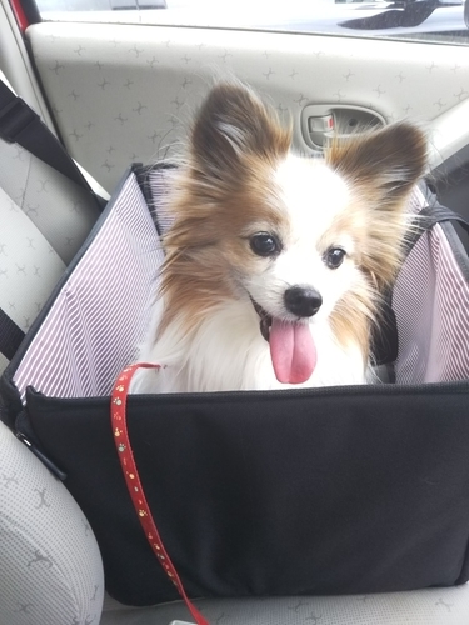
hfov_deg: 46.8
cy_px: 312
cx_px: 234
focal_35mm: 30
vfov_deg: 60.0
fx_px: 542
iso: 125
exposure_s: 1/120
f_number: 2.2
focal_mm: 4
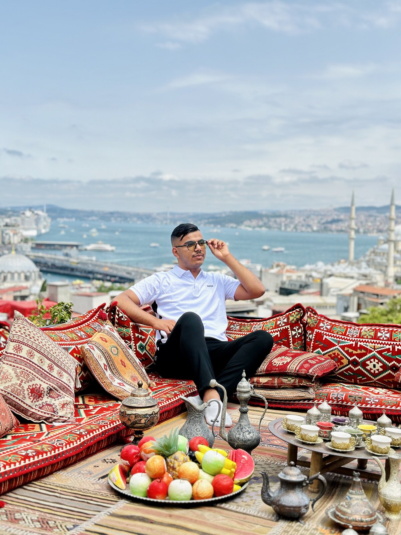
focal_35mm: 48
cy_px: 268
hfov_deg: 30.3
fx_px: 741
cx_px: 200
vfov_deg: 39.7
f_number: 1.78
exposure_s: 1/3257
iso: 100
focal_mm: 6.86
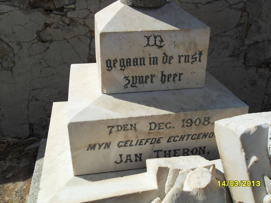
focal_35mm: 35
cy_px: 102
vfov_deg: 40.7
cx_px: 136
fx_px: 274
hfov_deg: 52.6
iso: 80
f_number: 8.2
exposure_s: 1/350
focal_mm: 6.3
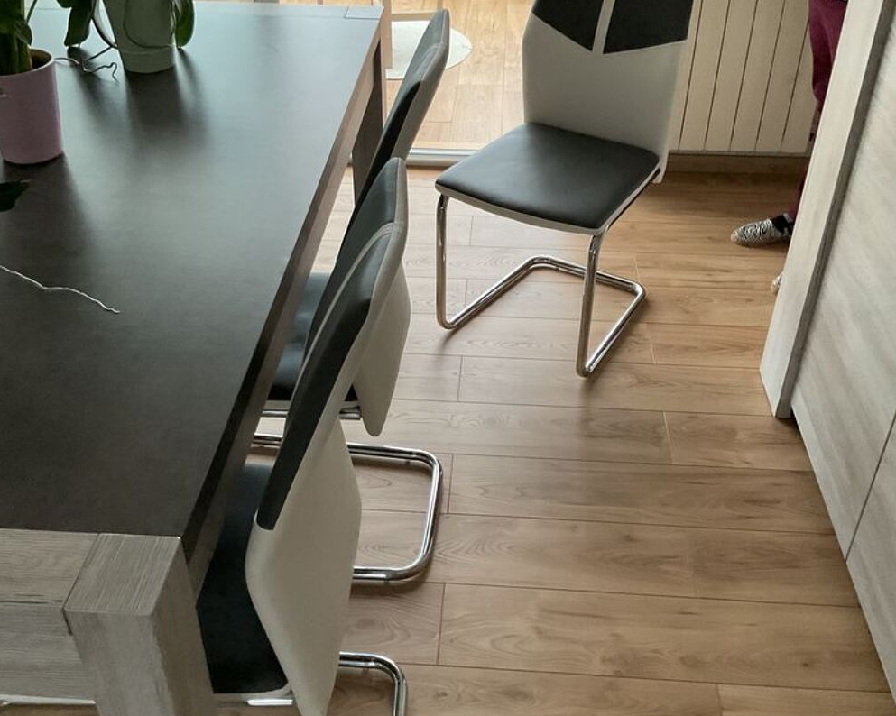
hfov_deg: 47.9
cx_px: 446
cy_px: 385
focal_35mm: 38
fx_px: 1007
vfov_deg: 39.1
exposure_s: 1/60
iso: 200
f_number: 1.8
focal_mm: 3
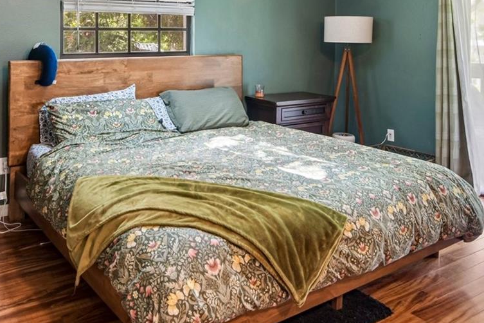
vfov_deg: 37.1
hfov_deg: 55.2
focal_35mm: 34
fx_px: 457
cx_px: 186
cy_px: 53
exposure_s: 1/5
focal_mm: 16
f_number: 8
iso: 400
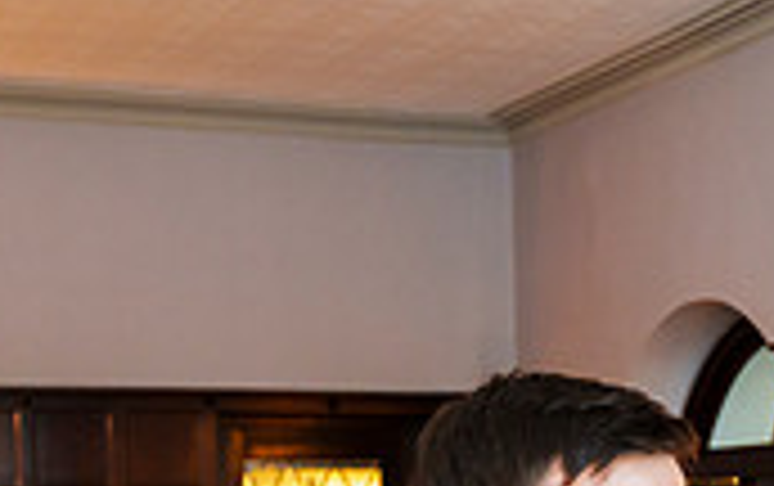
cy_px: 856
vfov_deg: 12.0
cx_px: 491
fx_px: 2133
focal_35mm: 101
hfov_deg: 20.5
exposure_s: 1/125
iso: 1600
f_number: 3.5
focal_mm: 28
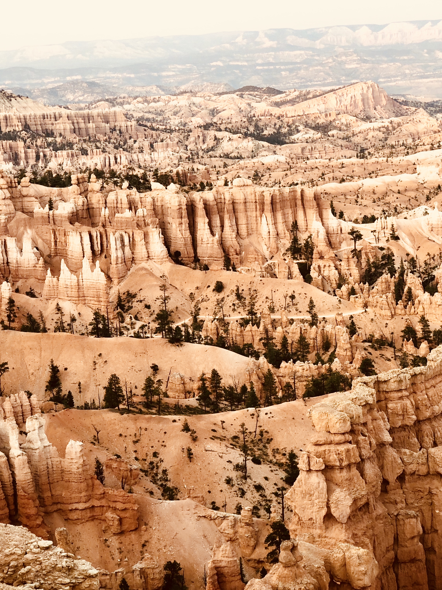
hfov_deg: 21.0
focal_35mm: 70
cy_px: 297
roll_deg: +3.3
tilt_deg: -11.2
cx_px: 280
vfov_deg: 27.8
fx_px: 1192
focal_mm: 6
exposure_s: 1/120
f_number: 2.4
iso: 25
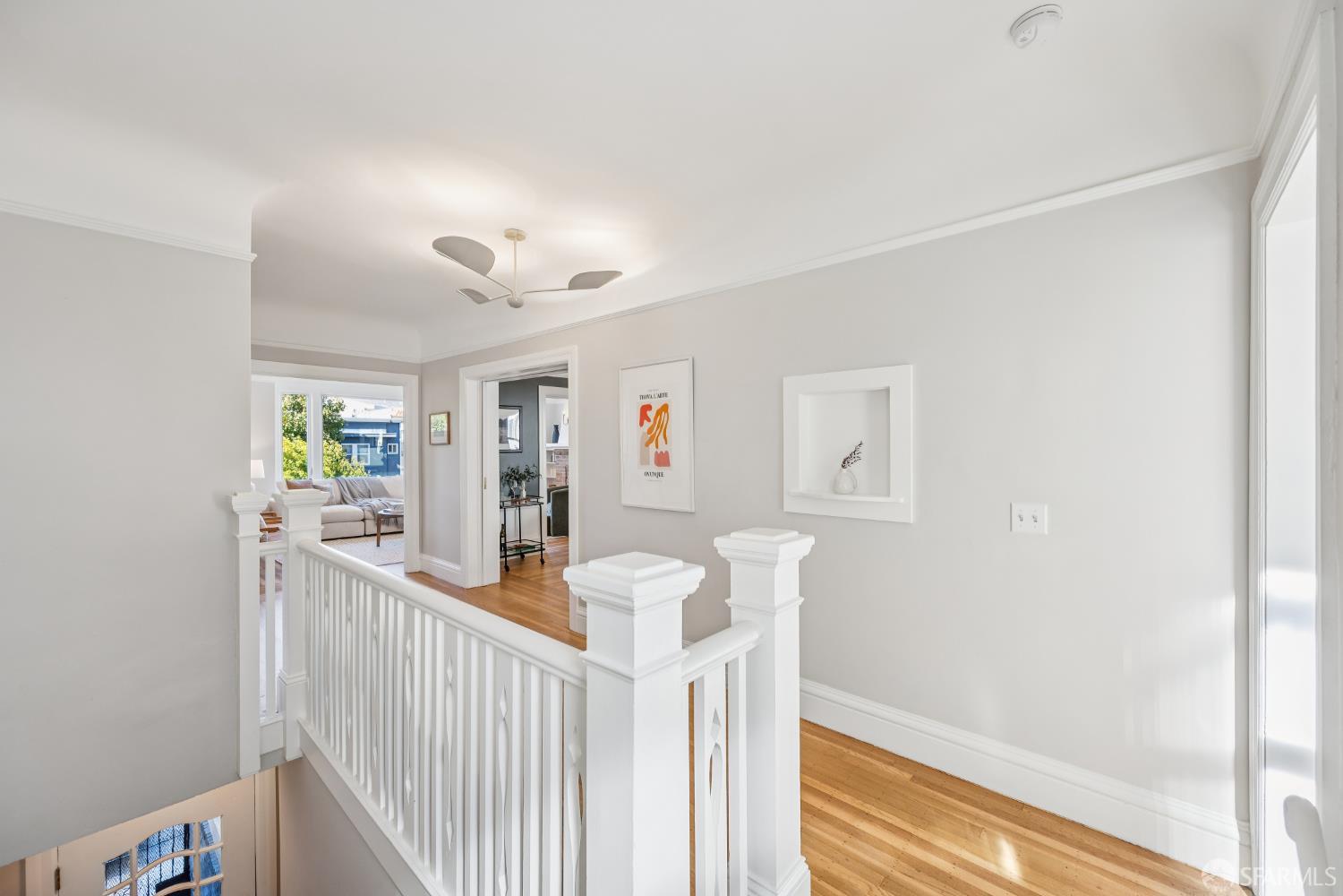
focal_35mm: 14
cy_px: 448
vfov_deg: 81.2
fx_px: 522
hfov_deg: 104.3
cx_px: 672
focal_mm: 14
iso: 140
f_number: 6.3
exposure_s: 1/15
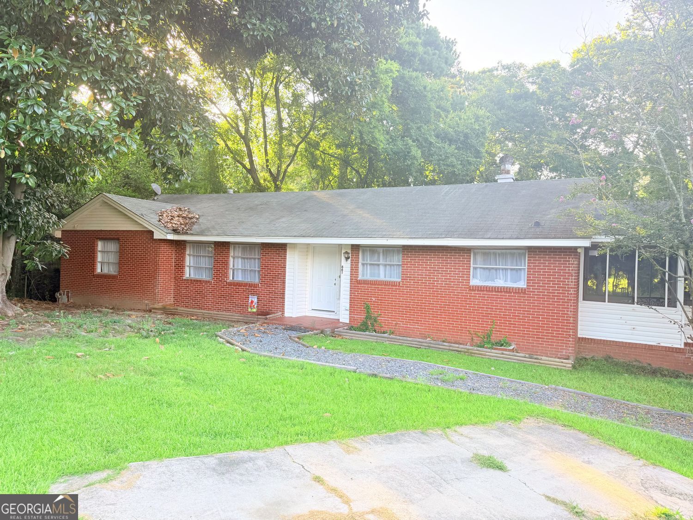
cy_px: 260
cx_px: 346
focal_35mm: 24
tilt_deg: +1.4
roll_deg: -2.3
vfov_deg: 56.8
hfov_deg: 71.6
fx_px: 480
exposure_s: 1/264
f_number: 1.78
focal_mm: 6.76
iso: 100
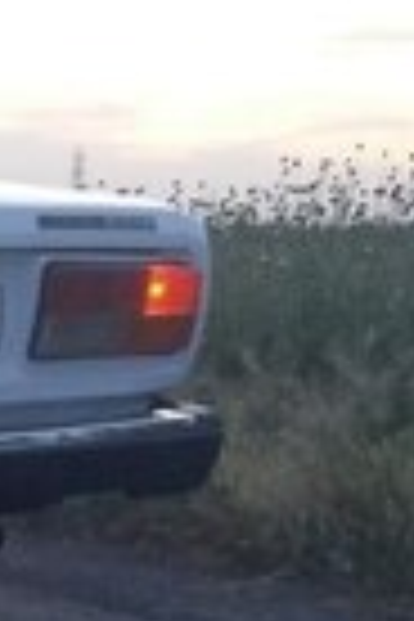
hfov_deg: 12.1
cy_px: 504
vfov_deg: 20.0
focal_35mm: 101
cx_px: -396
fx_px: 1742
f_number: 1.9
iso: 100
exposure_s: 1/33
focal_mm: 3.7
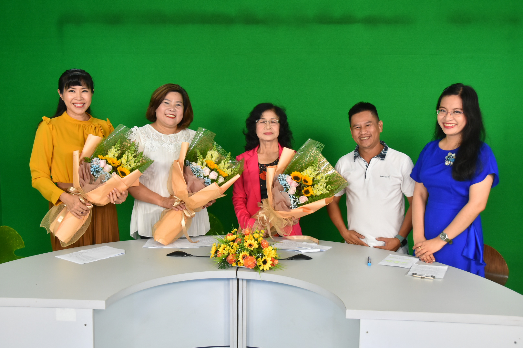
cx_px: 262
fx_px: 567
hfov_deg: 49.6
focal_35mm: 39
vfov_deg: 34.2
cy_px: 174
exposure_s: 1/200
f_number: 5.6
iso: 800
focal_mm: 26
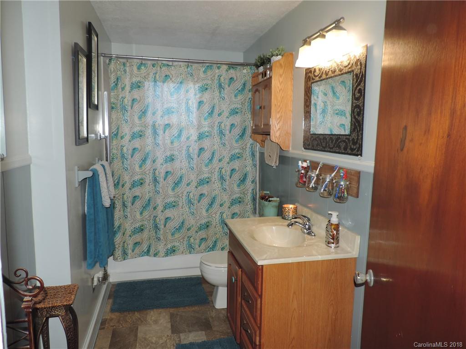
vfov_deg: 56.8
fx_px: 323
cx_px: 233
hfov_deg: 71.6
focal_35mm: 24
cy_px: 174
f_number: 3
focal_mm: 4.3
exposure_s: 1/30
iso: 80
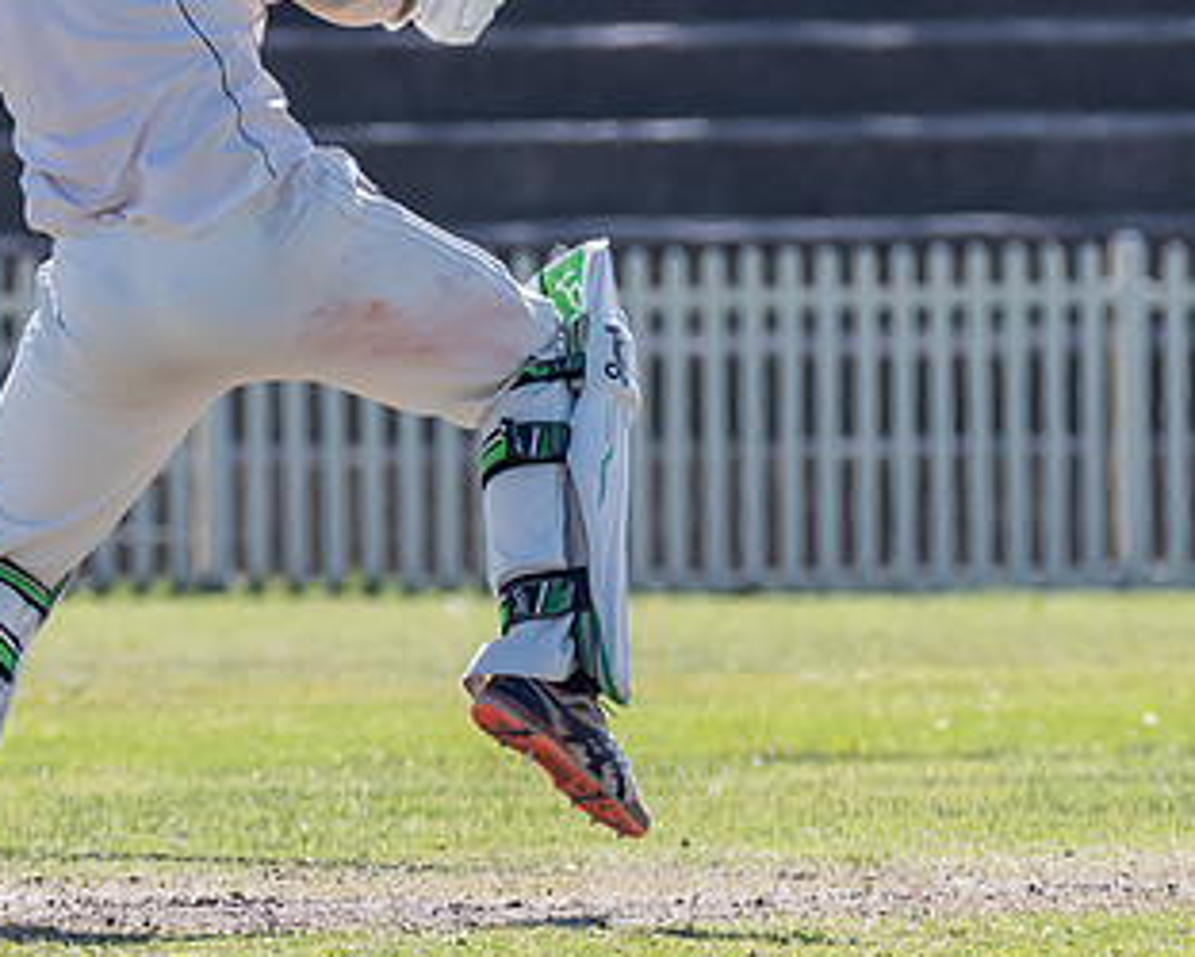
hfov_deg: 1.5
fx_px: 46785
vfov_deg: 1.2
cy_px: 375
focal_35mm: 1322
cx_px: 430
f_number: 7.1
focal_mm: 320
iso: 640
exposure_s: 1/2000
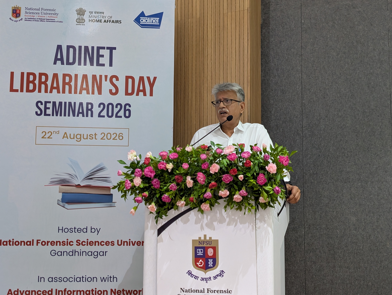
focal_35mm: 49
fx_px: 556
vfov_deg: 29.7
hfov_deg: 38.9
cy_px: 148
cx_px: 196
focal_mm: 6.9
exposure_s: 1/24
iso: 266
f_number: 1.68
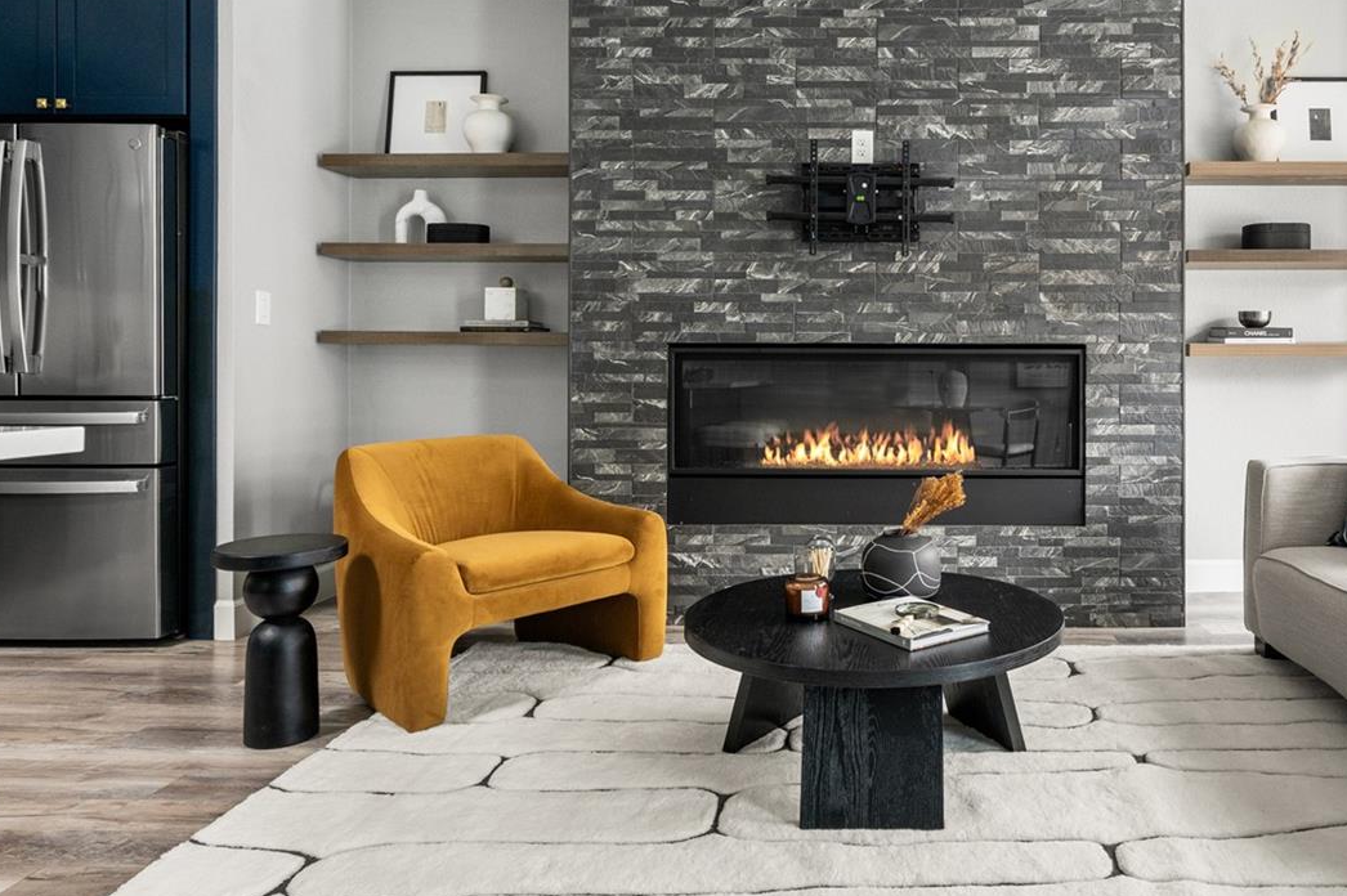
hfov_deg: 67.7
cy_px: 362
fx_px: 972
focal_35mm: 26
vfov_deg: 49.2
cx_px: 890
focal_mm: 17
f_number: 8
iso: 400
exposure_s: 1/2
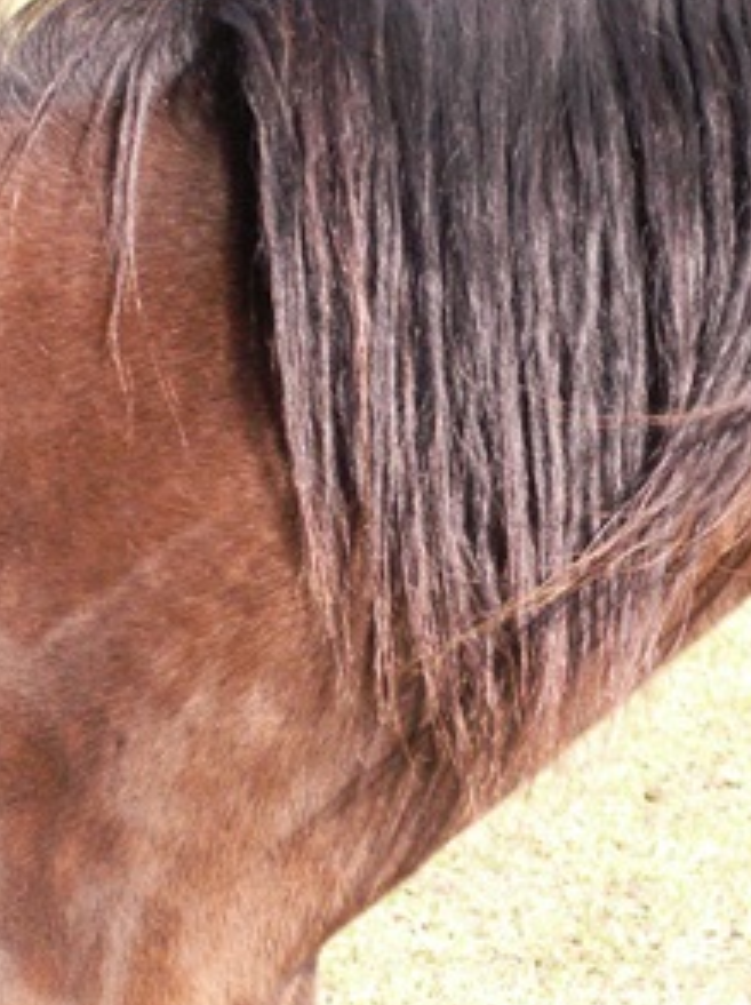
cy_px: 676
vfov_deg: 11.3
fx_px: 5073
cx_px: 871
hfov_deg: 8.4
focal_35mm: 175
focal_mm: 13.33
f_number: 4
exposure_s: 1/800
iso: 200
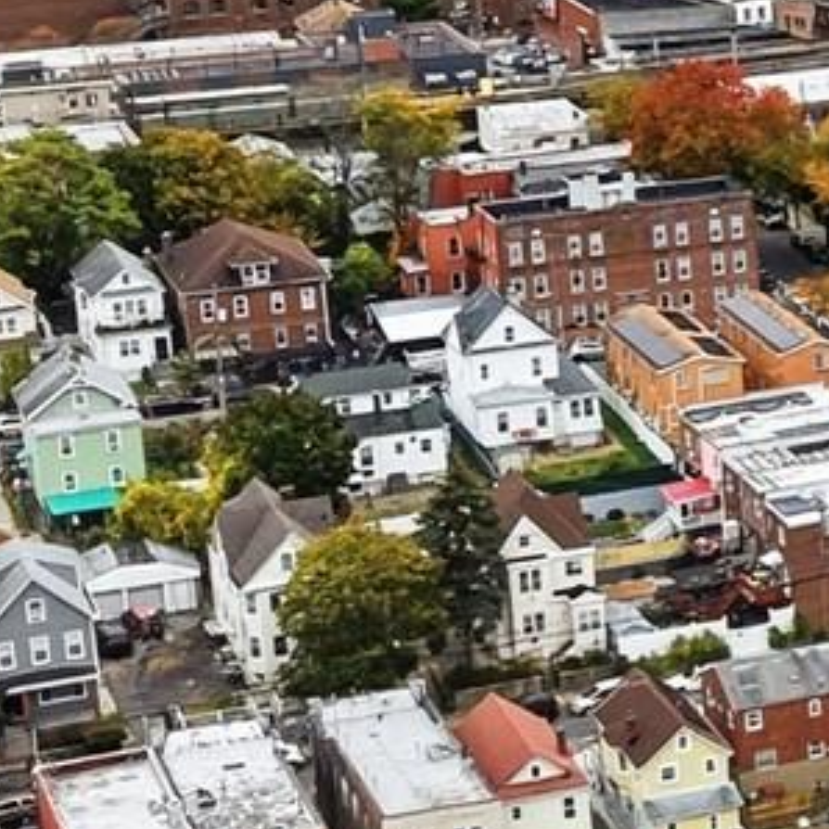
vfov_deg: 11.9
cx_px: 2011
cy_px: 159
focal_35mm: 146
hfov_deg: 10.3
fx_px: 3956
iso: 170
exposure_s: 1/3200
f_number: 1.8
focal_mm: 8.7
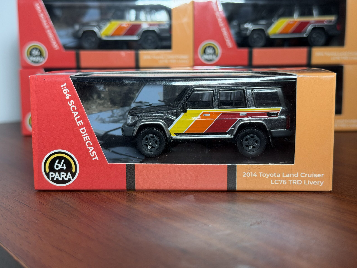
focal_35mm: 48
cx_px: 178
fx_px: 495
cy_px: 134
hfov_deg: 39.7
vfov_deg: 30.3
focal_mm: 6.76
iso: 100
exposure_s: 1/100
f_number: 1.78
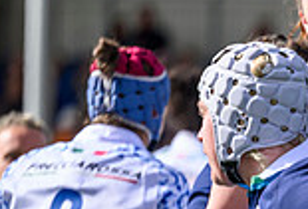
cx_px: 670
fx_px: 7686
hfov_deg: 2.3
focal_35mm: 894
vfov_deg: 1.6
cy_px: 345
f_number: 3.2
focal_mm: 175
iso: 500
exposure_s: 1/5000
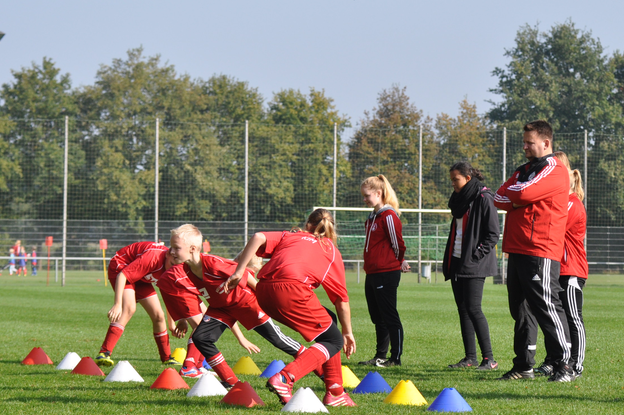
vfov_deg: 9.0
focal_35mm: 152
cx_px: 400
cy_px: 285
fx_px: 2632
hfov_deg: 13.5
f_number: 5
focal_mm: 70
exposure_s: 1/1250
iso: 400
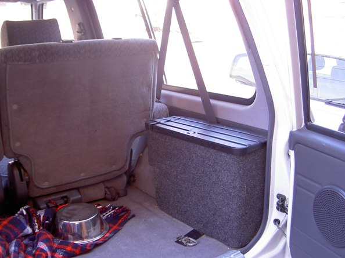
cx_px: 172
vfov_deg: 36.8
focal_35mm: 39
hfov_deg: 47.9
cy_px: 129
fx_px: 389
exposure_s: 1/75.2
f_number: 2.8
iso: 100
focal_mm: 8
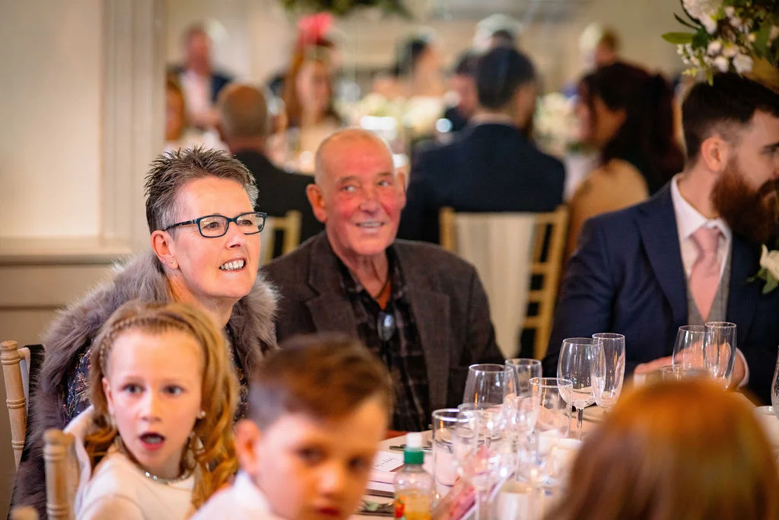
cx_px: 390
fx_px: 1839
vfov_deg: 16.1
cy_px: 260
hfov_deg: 23.9
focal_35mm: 85
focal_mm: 85
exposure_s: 1/200
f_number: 1.8
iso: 4000
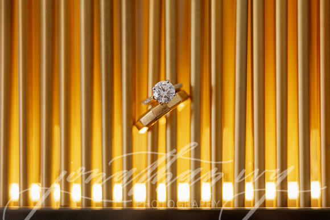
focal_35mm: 51
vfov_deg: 26.4
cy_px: 110
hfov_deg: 38.9
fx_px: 468
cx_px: 165
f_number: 2.2
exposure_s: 1/320
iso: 800
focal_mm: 50
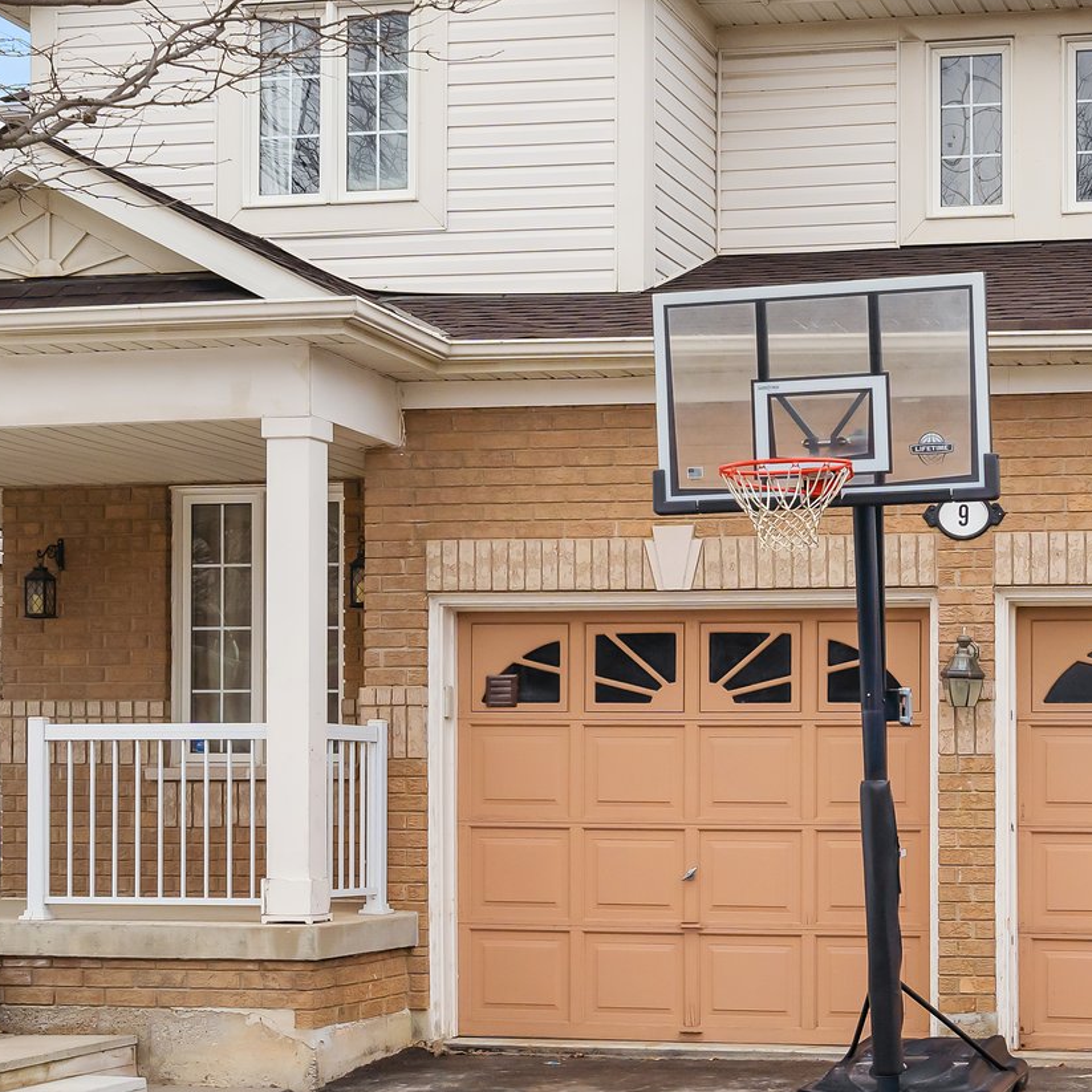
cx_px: 536
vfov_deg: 23.3
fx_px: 2641
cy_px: 374
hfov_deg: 23.4
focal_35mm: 74
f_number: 8
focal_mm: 35
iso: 640
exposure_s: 1/200
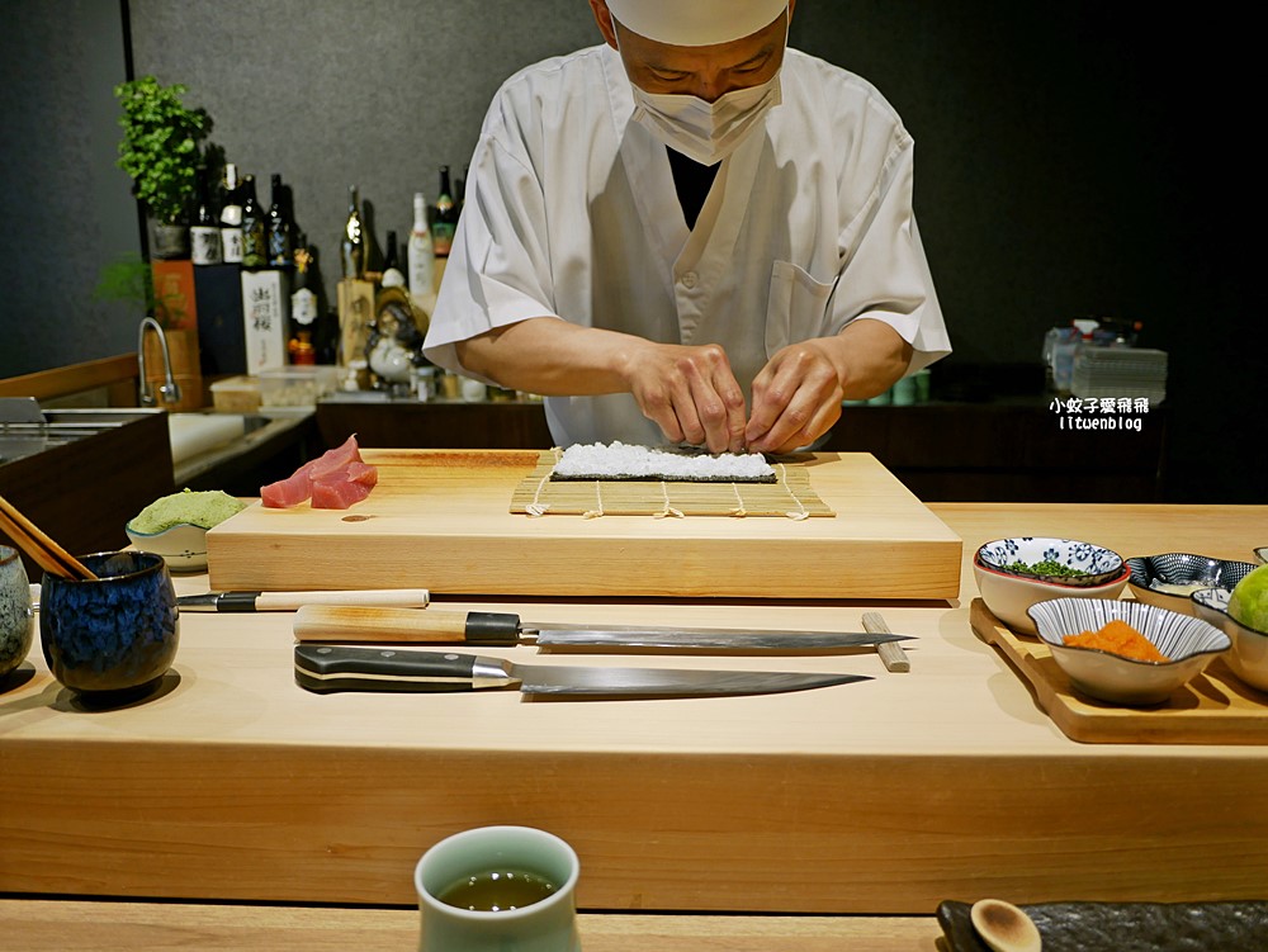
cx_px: 634
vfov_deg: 49.8
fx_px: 1026
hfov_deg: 63.4
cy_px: 476
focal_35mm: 28
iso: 250
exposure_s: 1/60
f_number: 2.5
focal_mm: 14
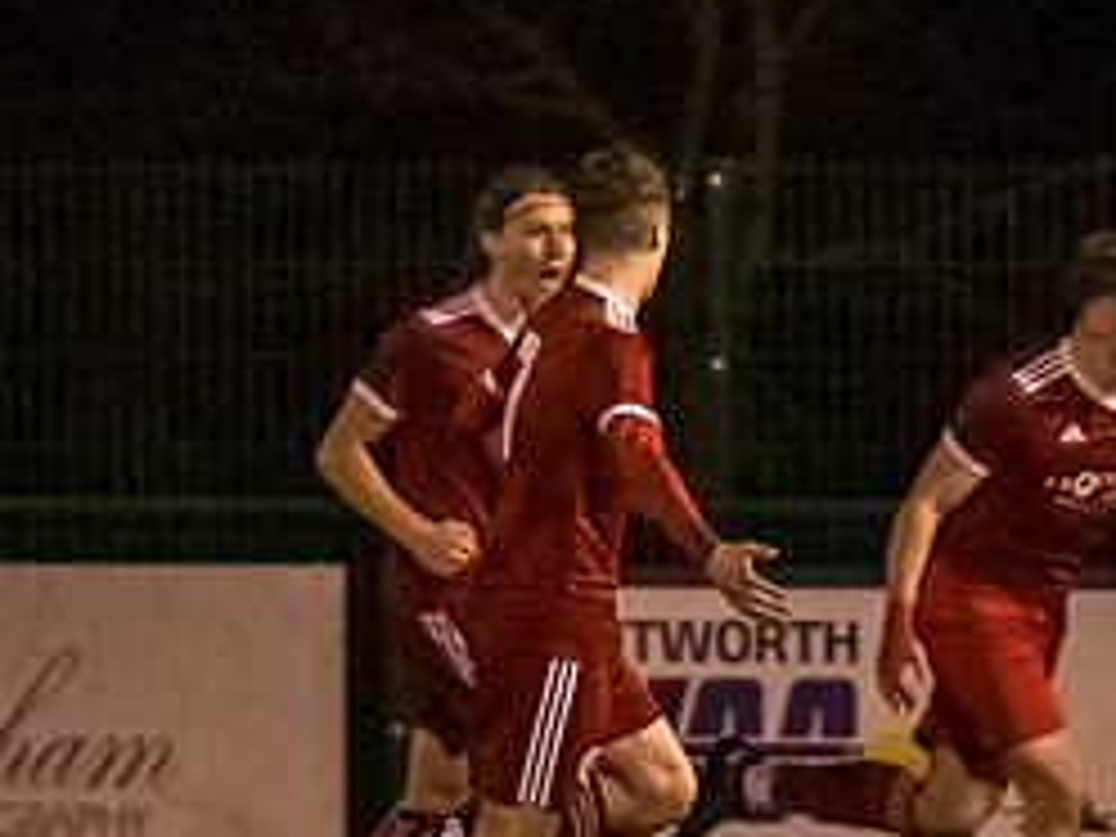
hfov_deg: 1.5
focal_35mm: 1304
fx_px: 42040
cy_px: 556
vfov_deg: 1.1
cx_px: 902
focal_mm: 300
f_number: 2.8
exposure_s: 1/1000
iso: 8000
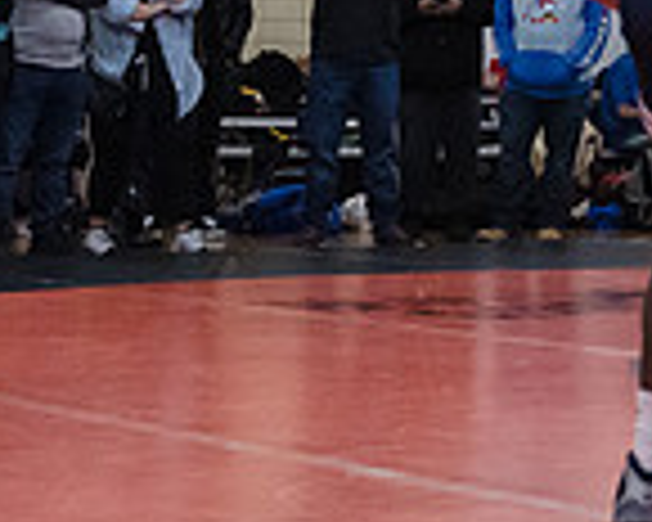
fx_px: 2759
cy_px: -20
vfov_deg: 10.7
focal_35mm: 143
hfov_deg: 13.1
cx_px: 809
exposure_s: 1/400
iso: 8000
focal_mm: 38
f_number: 3.2
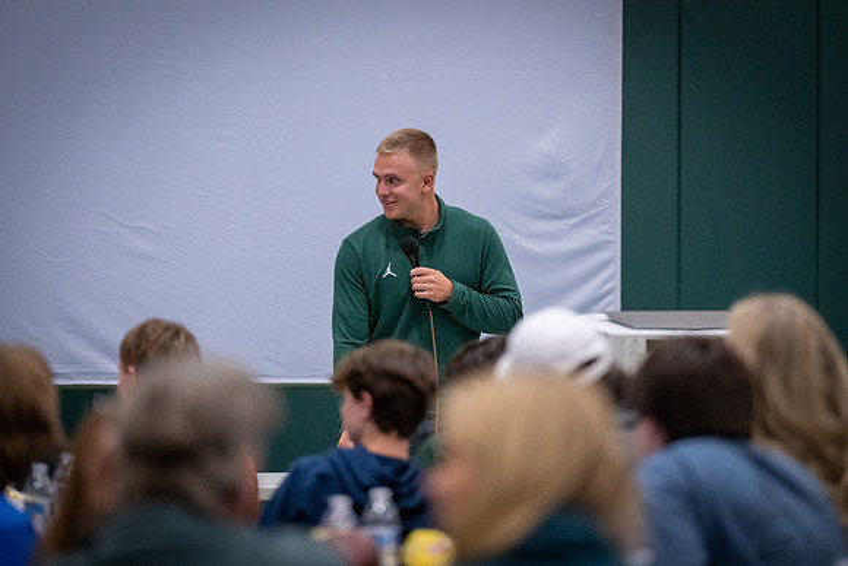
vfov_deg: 6.2
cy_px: 262
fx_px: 5226
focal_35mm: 222
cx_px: 436
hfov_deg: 9.3
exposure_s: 1/320
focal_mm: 200
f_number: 2.8
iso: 5000
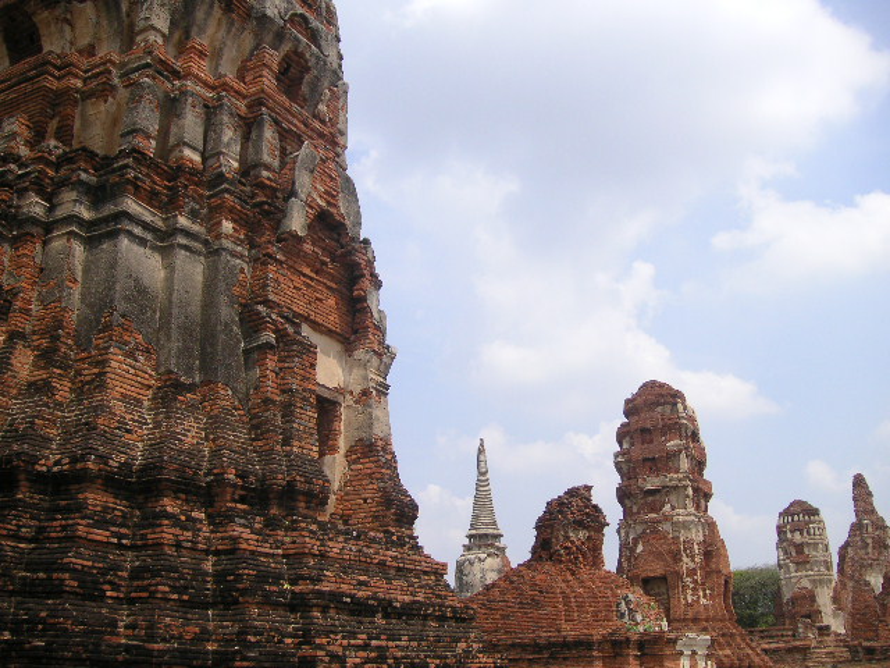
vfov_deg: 38.7
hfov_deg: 50.1
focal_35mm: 37
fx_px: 951
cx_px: 445
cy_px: 334
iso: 50
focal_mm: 6.1
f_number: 6.7
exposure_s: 1/180
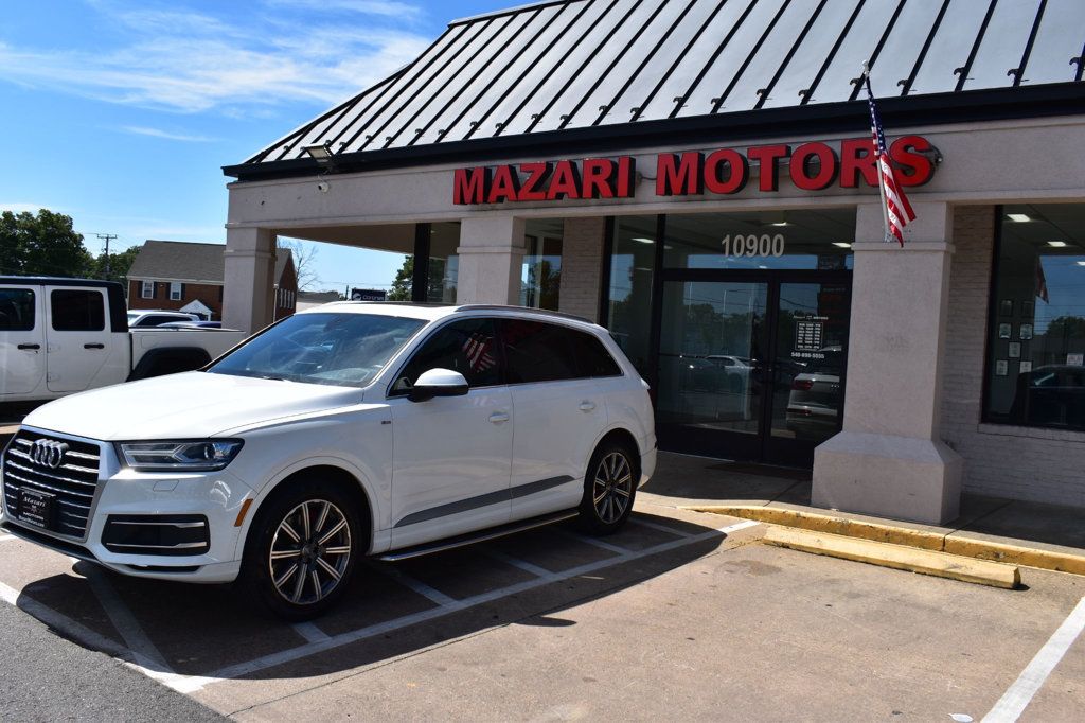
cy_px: 362
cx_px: 542
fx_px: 994
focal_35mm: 33
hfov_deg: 57.2
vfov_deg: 39.9
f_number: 11
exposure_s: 1/500
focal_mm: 22
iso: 250
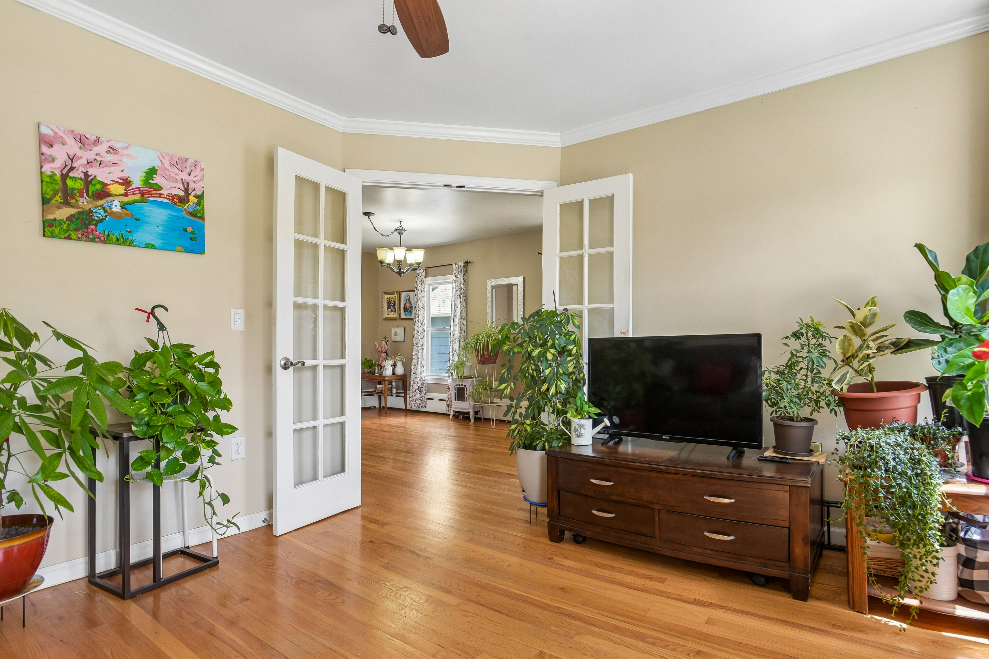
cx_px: 515
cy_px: 340
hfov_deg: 90.0
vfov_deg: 67.4
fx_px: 494
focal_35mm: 18
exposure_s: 1/20
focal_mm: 17
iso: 400
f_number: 11
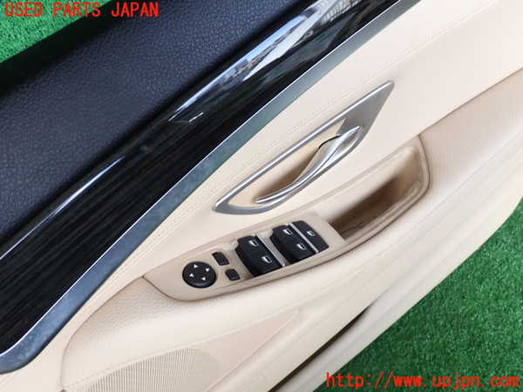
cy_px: 196
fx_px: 378
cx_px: 262
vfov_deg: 54.9
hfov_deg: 69.4
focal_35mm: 25
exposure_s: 1/80
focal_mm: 4.5
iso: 100
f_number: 2.8
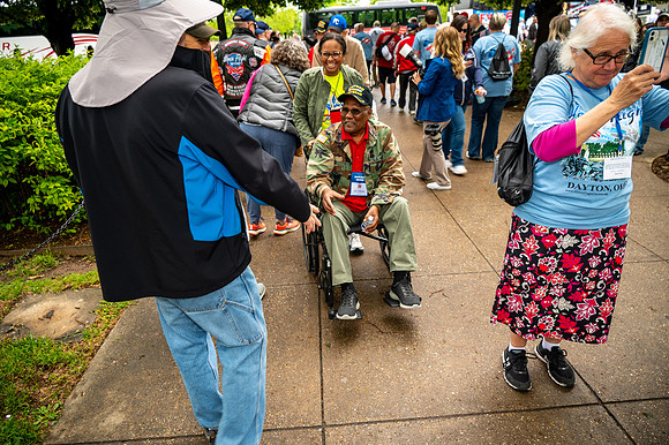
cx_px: 334
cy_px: 222
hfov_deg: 73.8
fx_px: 446
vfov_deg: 53.1
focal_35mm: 24
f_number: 4
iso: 140
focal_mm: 24
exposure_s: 1/60
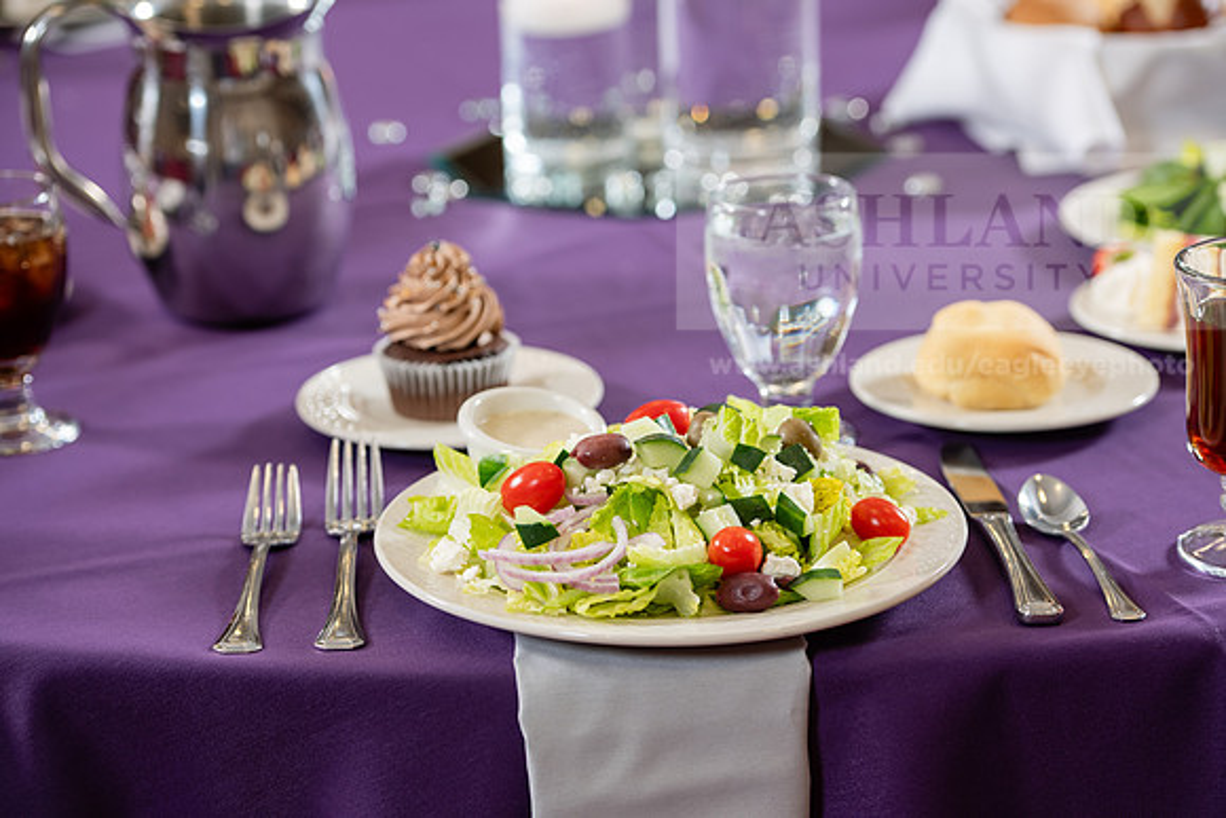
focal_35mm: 100
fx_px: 3406
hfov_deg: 20.4
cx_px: 613
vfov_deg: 13.7
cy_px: 409
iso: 400
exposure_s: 1/160
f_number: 4
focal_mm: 100
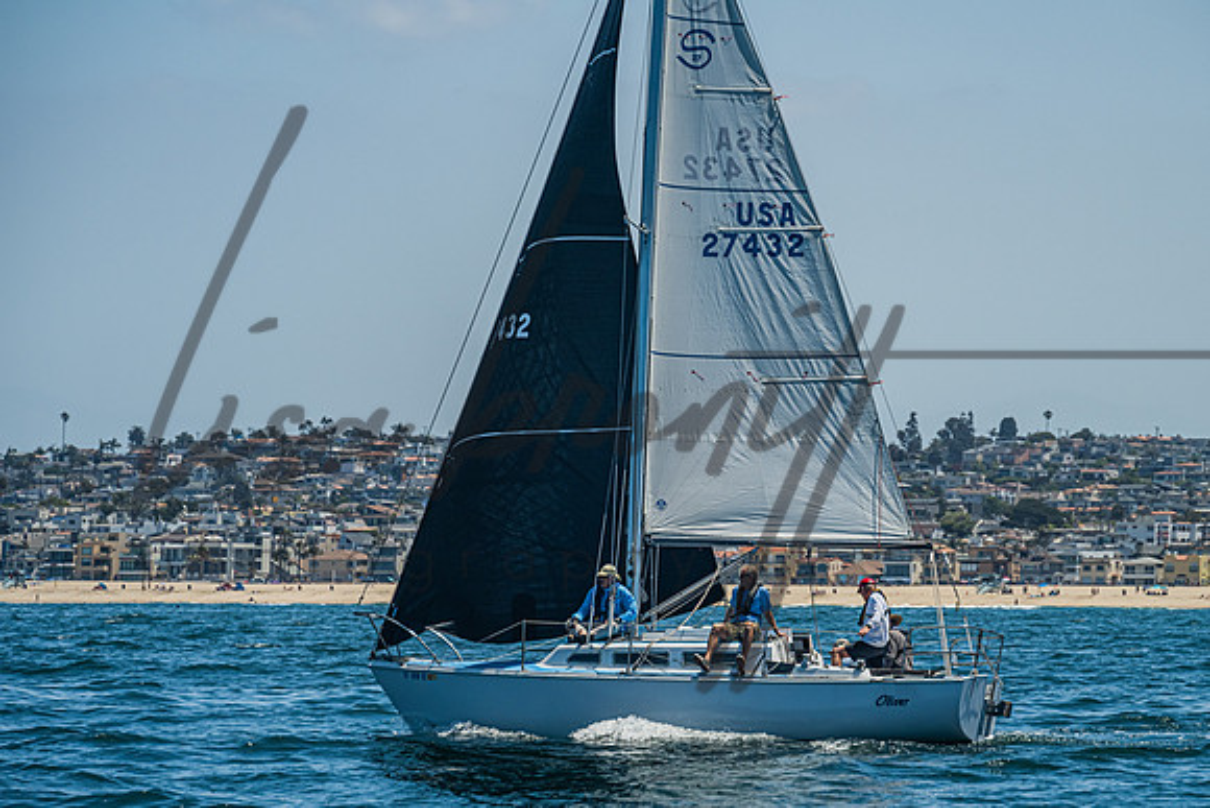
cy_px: 459
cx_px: 682
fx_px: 6608
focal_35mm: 197
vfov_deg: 7.0
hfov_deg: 10.5
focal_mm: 150
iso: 320
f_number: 6.3
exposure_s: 1/1250
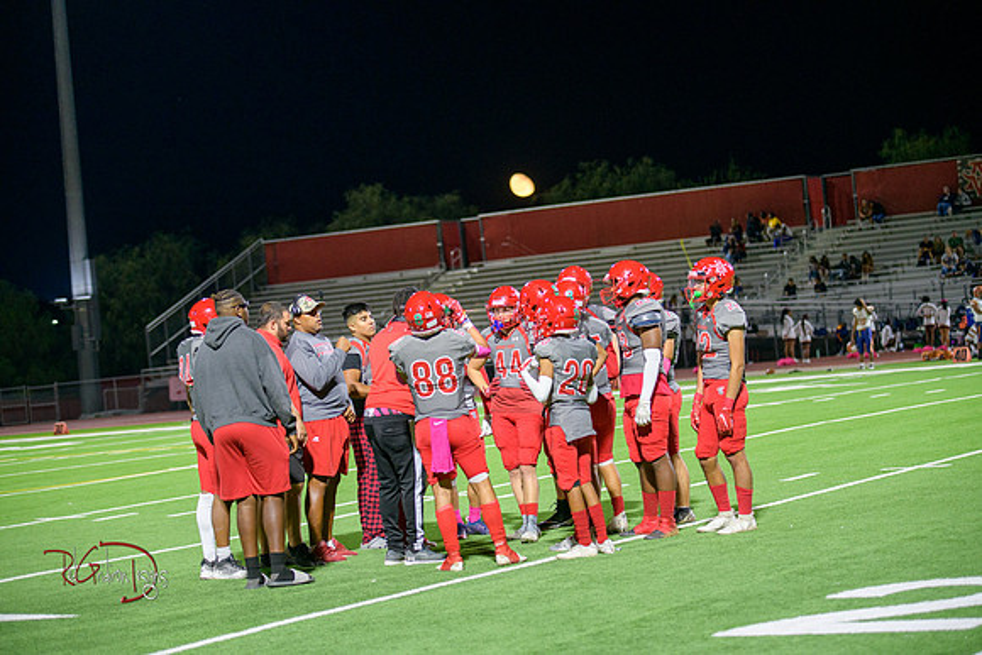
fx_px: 2592
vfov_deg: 14.4
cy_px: 328
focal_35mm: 95
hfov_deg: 21.5
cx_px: 491
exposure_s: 1/250
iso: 1600
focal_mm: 95
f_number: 2.8
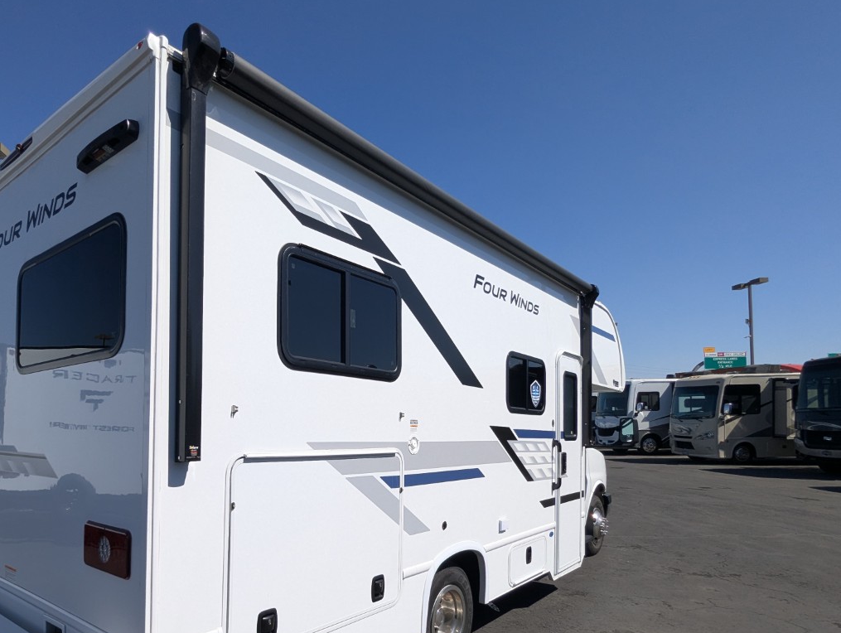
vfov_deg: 60.0
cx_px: 312
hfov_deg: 74.9
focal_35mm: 22
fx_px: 535
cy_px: 413
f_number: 2.2
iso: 60
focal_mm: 2.35
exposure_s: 1/2653
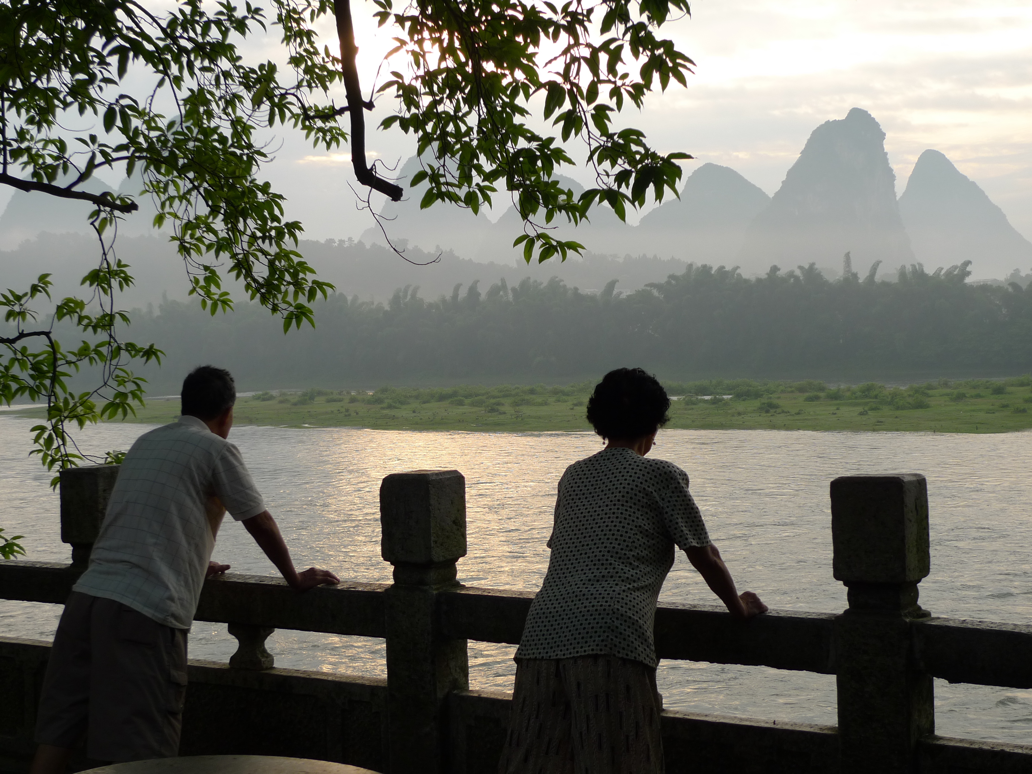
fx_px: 1550
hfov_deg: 36.8
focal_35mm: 52
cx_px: 516
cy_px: 387
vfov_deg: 28.0
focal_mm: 11.1
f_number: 2.8
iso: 100
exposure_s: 1/400
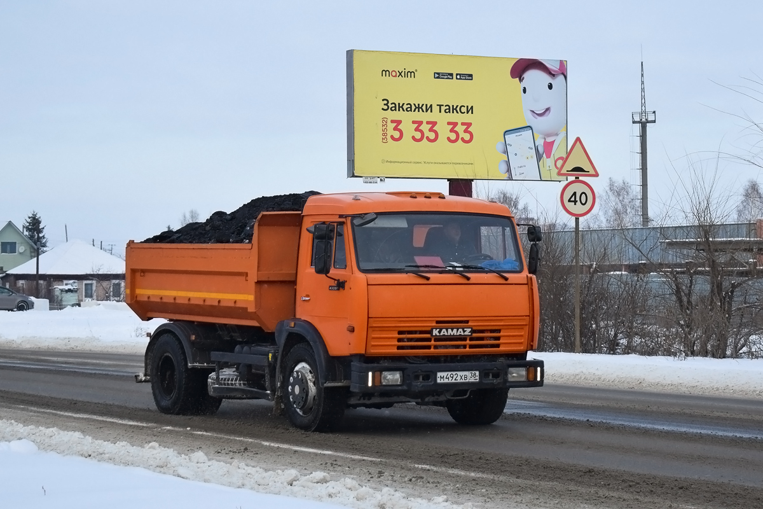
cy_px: 254
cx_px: 382
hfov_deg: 28.1
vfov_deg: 18.9
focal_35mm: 72
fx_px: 1526
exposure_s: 1/800
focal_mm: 48
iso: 400
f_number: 5.3
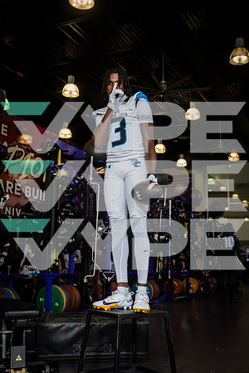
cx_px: 124
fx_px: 436
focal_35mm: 42
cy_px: 186
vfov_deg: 46.4
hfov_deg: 31.9
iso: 500
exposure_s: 1/250
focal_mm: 42
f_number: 5.6
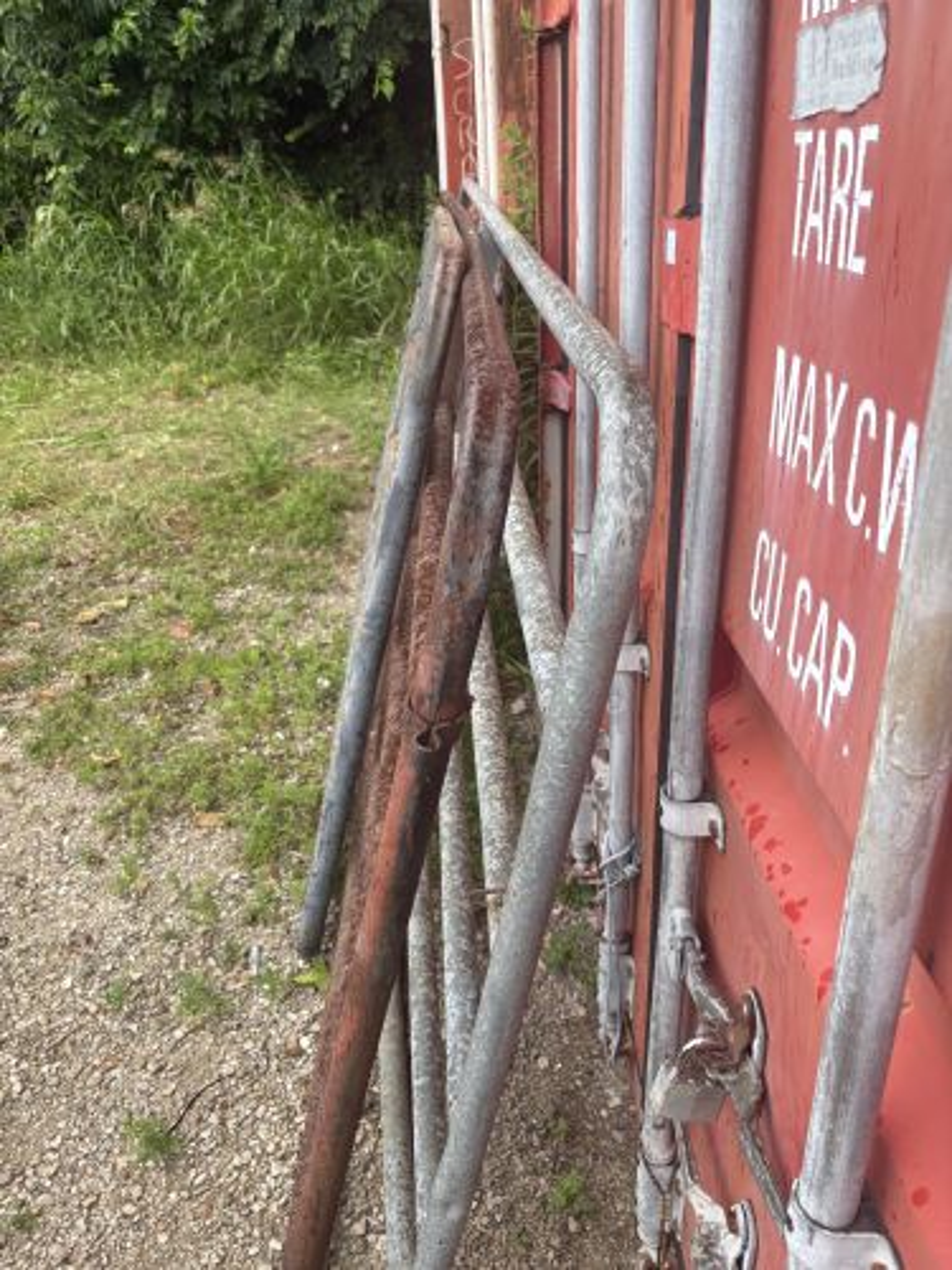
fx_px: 953
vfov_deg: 67.3
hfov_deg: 53.1
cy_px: 635
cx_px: 476
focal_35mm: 26
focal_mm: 5.96
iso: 50
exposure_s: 1/591
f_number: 1.6
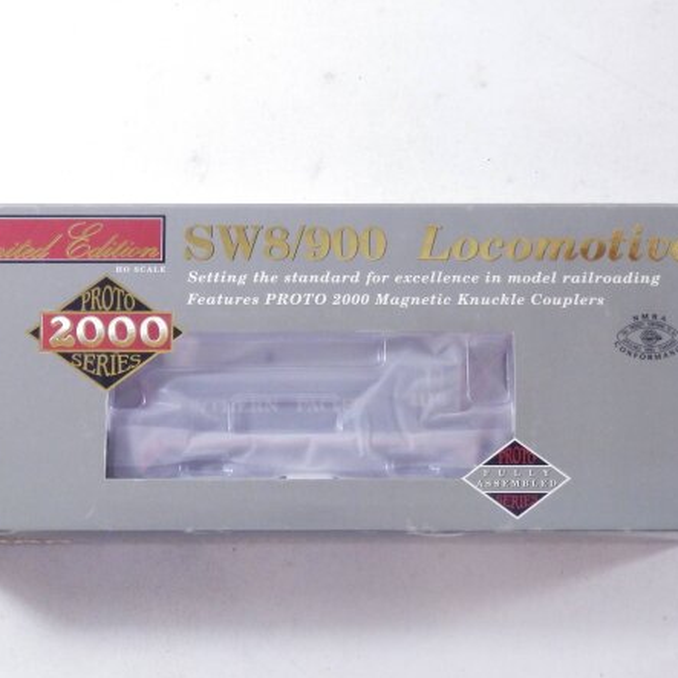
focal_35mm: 79
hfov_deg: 21.9
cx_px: 288
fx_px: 1751
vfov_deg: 21.9
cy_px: 343
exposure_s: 1/160
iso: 1000
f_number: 4.4
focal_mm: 11.9
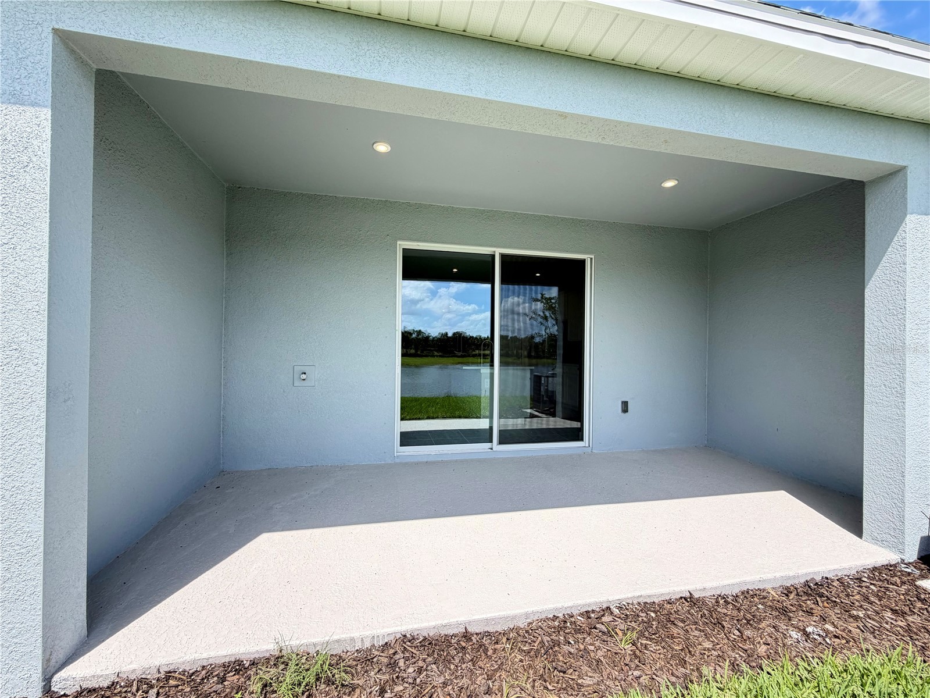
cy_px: 349
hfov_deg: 102.1
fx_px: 376
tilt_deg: -0.4
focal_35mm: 14
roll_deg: -0.4
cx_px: 465
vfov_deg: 85.7
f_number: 2.2
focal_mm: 2.22
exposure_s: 1/502
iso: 64
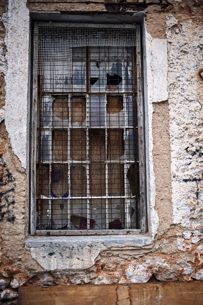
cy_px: 152
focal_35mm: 35
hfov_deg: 37.8
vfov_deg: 54.5
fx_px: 296
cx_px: 102
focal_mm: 35
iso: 200
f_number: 2.8
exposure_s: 1/1000
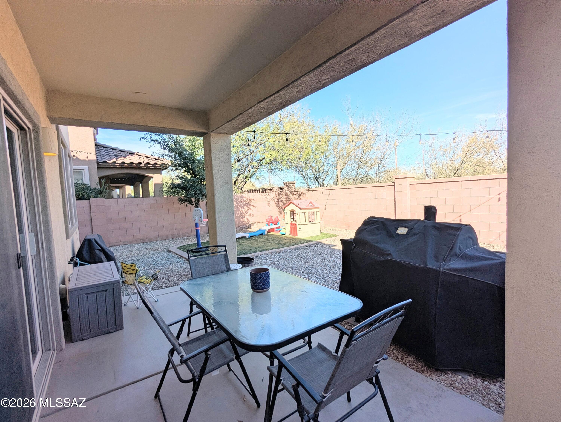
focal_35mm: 16
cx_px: 280
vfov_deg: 78.2
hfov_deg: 94.4
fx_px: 260
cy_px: 211
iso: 47
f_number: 2.2
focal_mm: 2.35
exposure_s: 1/2020
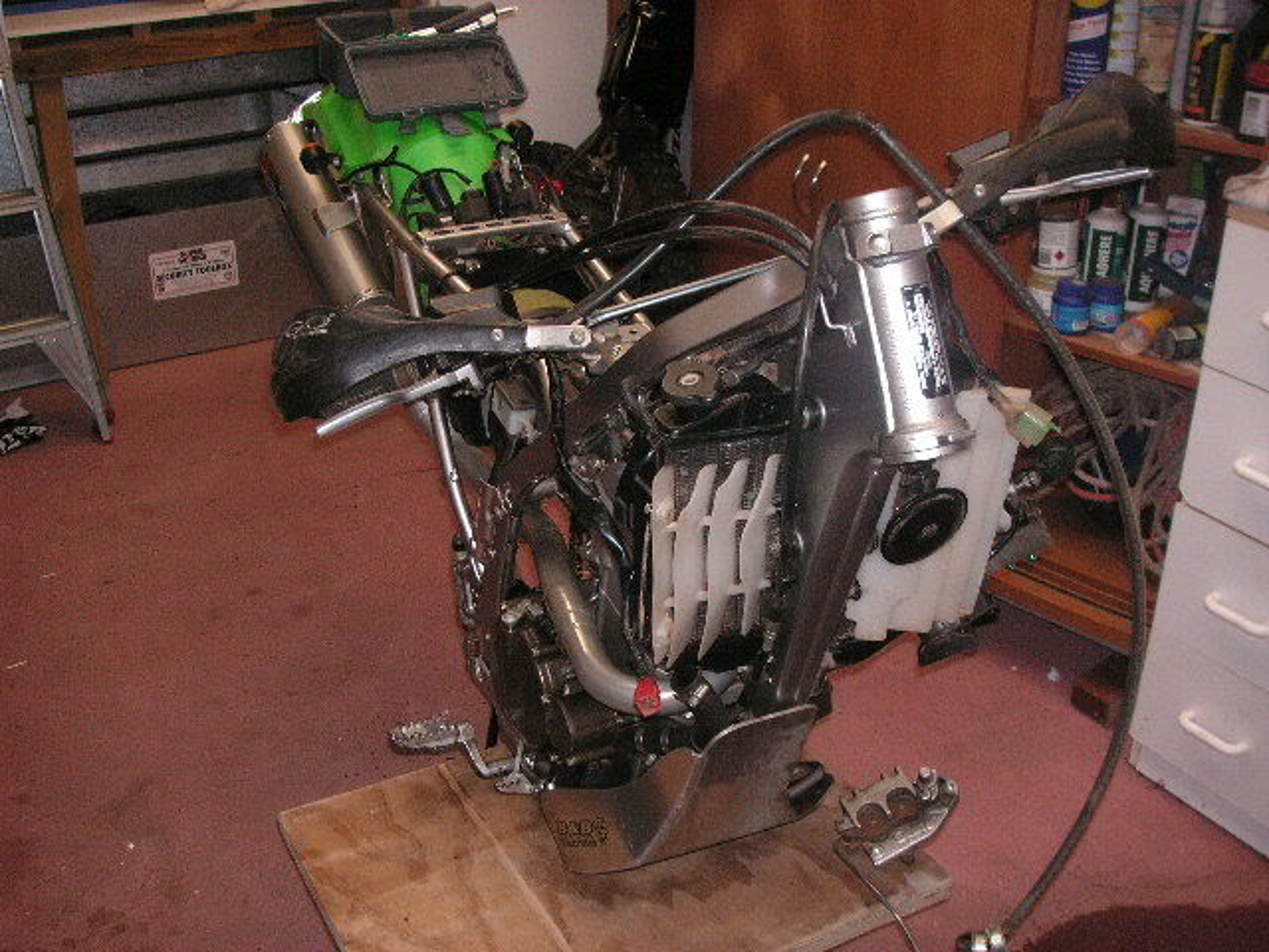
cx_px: 634
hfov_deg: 49.0
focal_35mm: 38
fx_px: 1393
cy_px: 476
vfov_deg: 37.7
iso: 160
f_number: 3.3
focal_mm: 6.3
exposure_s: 1/45
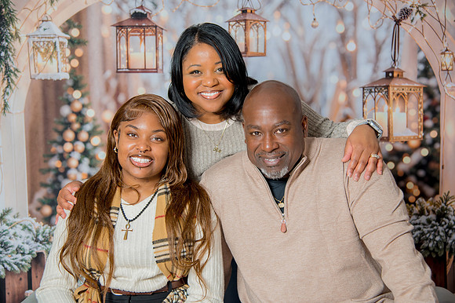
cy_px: 152
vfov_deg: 23.9
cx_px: 228
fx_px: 716
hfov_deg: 35.2
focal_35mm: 57
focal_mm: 55
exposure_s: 1/200
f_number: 4
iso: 100
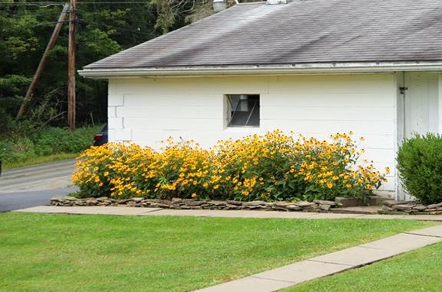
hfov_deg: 23.4
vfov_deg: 15.9
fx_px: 1041
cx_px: 386
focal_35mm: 85
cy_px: 65
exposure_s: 1/125
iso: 250
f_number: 5.6
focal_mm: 32
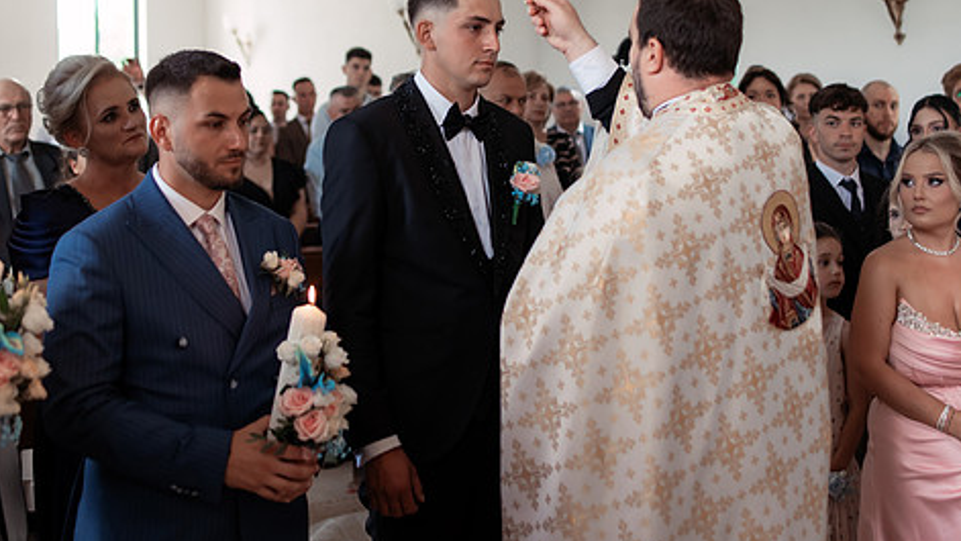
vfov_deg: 22.5
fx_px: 1351
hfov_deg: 39.2
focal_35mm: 53
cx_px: 469
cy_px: 143
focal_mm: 35
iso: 1000
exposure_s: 1/320
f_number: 2.2
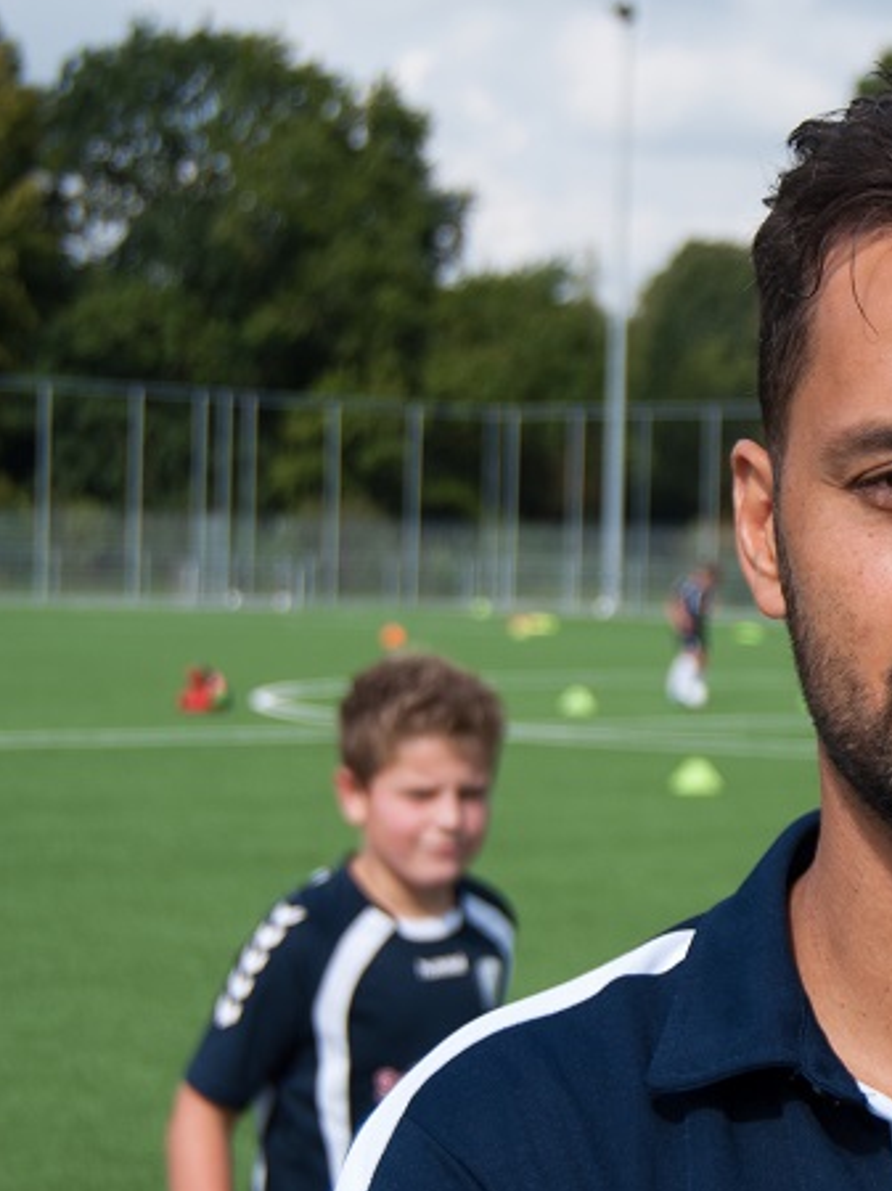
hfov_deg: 12.0
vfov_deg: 16.2
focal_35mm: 122
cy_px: 610
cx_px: 916
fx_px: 4196
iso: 100
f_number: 4.8
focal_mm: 38
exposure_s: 1/500
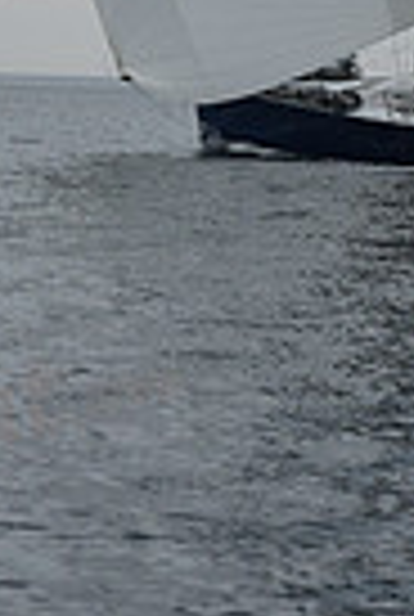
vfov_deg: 6.8
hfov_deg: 4.7
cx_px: 416
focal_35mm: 296
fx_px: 5080
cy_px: -306
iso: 250
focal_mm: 70
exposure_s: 1/800
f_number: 6.3
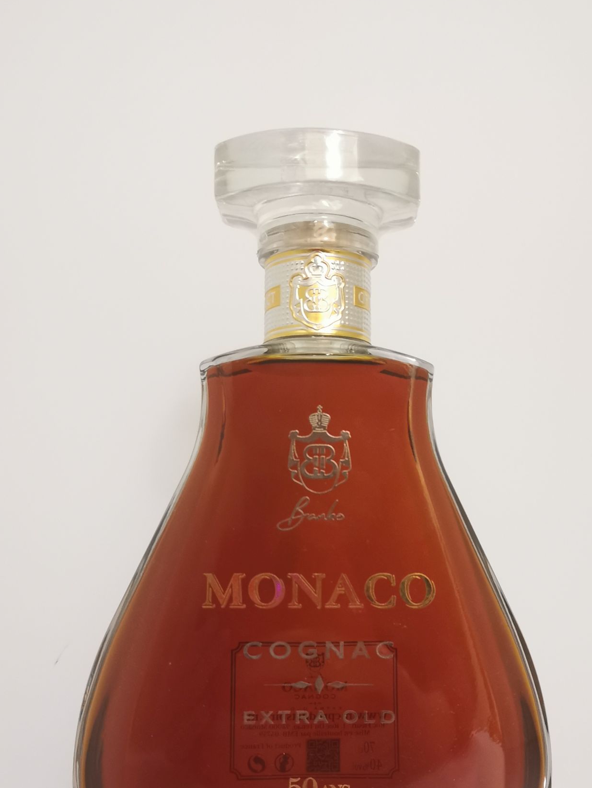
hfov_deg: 35.1
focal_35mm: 41
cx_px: 346
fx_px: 935
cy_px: 523
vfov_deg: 45.1
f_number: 1.8
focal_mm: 5.58
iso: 800
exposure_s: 1/20
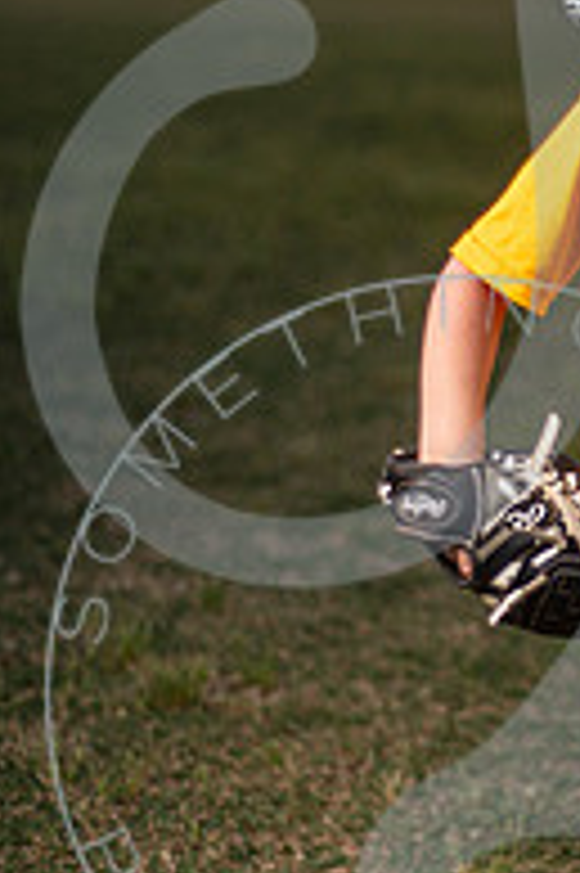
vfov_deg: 17.6
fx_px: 2808
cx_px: 665
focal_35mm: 116
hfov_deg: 11.6
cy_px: 351
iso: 100
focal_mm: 50
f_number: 1.8
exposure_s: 1/500
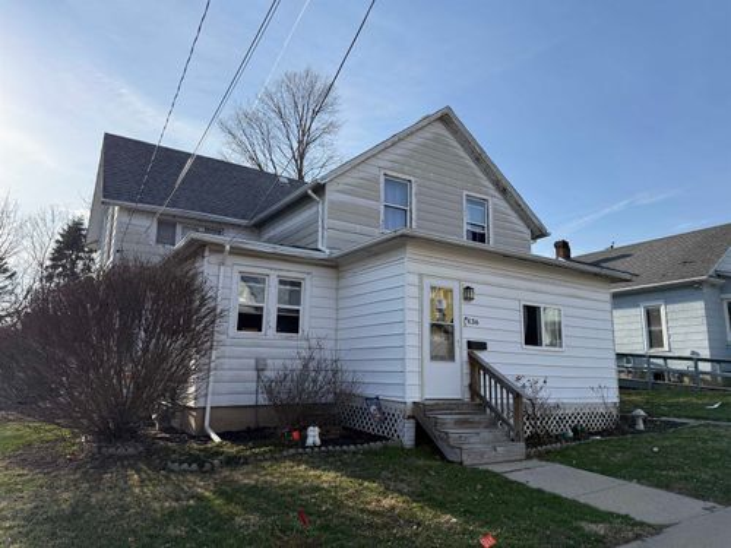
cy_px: 274
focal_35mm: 24
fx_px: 507
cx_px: 366
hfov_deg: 71.6
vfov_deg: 56.8
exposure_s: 1/5714
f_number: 1.78
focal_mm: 6.76
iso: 100
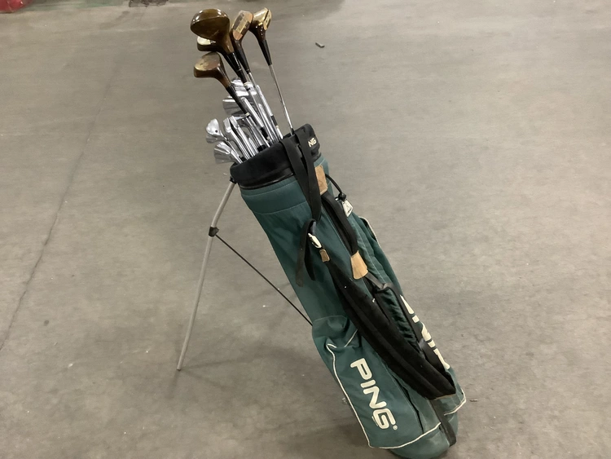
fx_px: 547
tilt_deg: -39.2
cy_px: 230
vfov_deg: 45.5
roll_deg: +2.5
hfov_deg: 58.3
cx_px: 306
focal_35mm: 31
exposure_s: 1/30
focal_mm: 3.3
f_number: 2.4
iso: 400
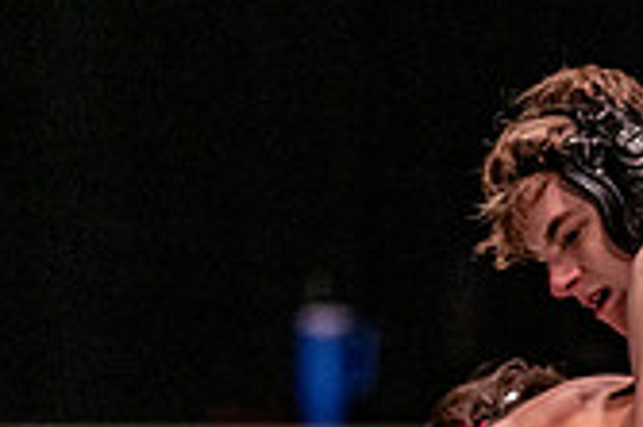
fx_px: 8957
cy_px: 496
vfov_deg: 2.7
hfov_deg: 4.1
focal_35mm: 502
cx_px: 670
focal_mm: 135
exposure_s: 1/800
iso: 2000
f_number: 1.8
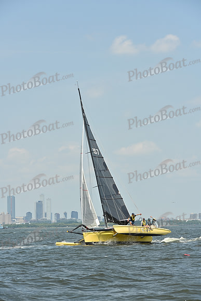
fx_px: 1130
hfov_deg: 10.2
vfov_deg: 15.2
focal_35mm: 135
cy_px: 150
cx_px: 100
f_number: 7.1
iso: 320
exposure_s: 1/1250
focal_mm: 135
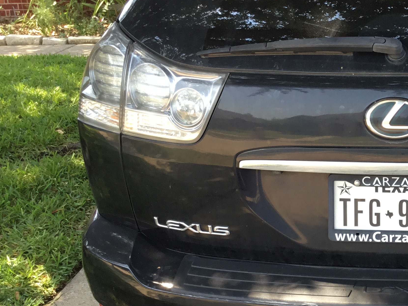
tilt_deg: -15.4
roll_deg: +0.7
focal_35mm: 61
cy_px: 164
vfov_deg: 24.0
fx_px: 719
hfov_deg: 29.8
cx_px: 397
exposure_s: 1/120
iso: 40
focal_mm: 3.3
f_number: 2.4
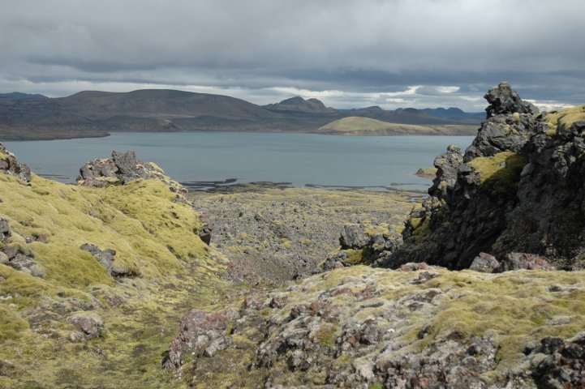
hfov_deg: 42.3
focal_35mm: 46
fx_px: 755
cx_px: 292
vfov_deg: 28.9
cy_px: 194
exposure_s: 1/1250
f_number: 4
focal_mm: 31
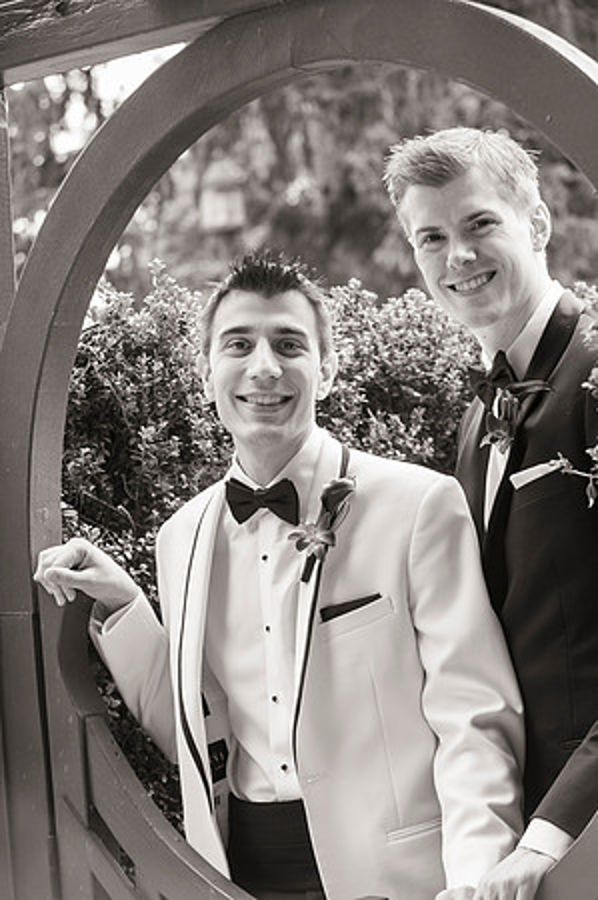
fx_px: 2148
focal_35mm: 86
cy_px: 450
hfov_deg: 15.9
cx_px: 299
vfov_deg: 23.7
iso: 500
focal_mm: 86
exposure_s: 1/200
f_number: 5.6
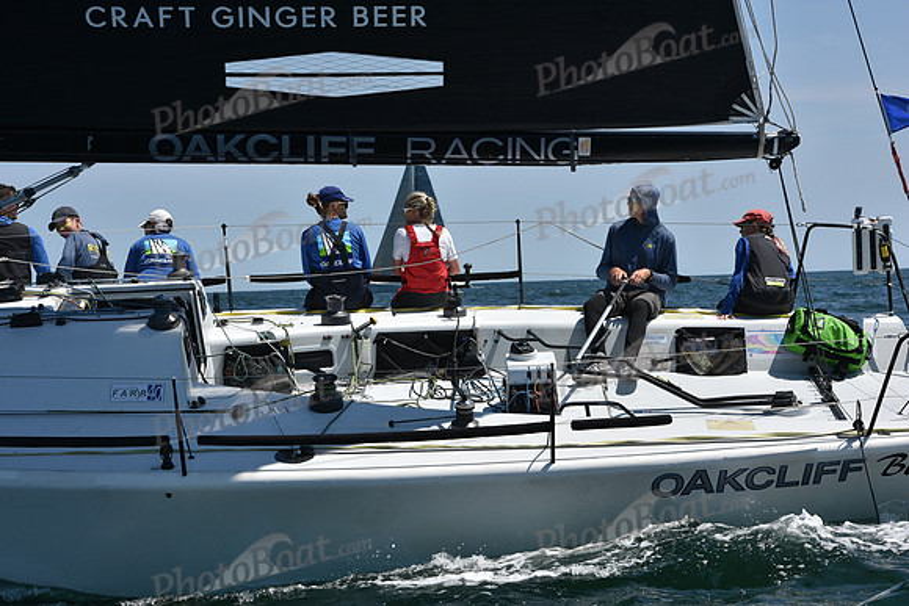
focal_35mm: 95
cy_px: 303
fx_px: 2399
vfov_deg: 14.4
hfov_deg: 21.5
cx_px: 454
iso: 250
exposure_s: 1/1000
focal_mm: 95
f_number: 10
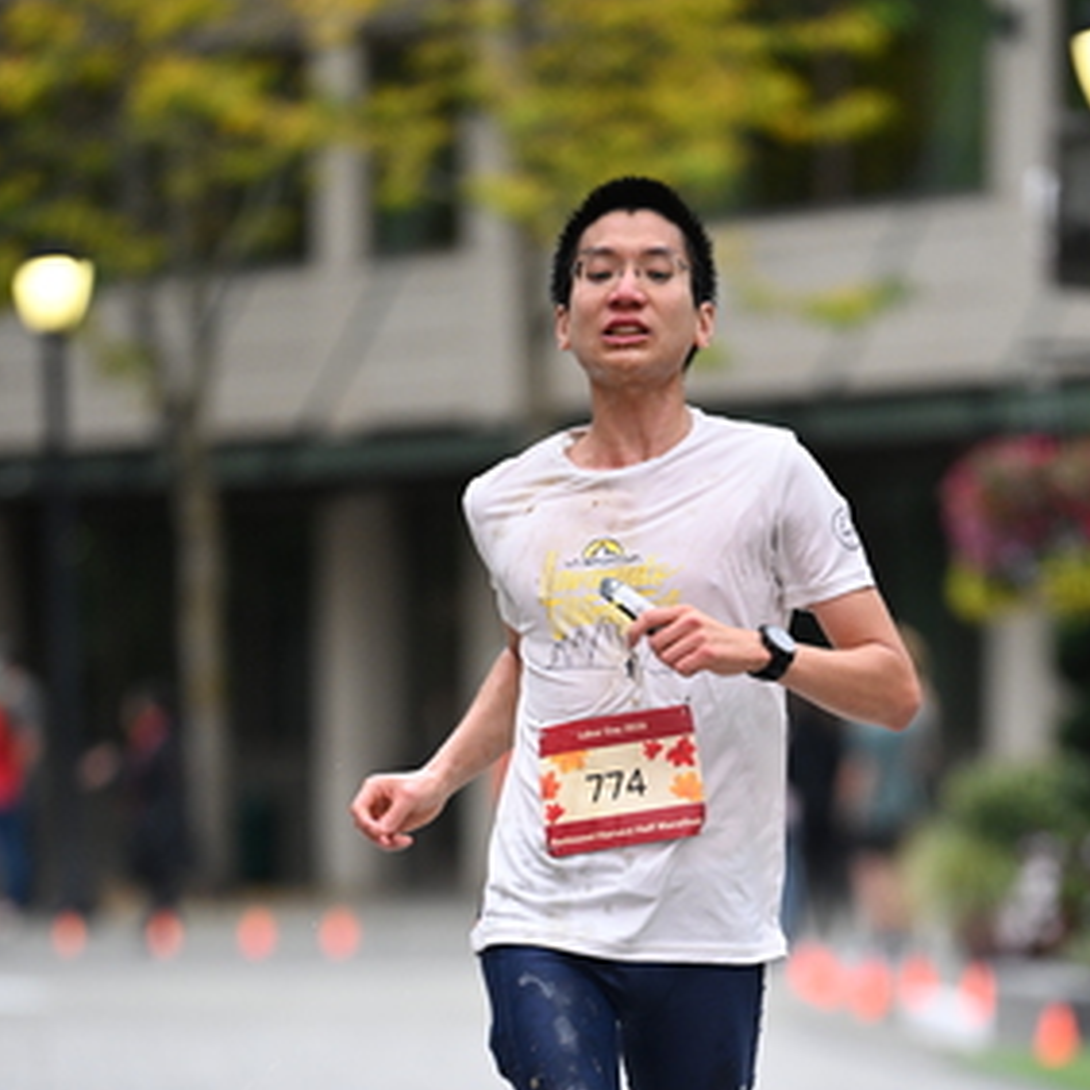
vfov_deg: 5.6
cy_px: 1044
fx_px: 11186
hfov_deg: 5.6
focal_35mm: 314
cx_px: 614
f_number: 2.8
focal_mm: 190
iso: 1600
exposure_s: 1/1250
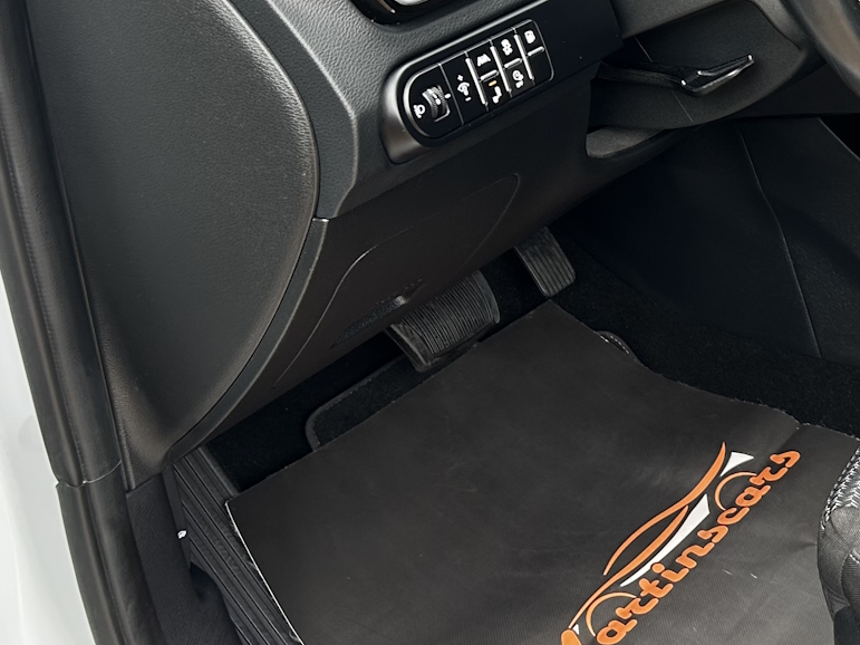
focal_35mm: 68
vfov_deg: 21.4
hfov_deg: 25.5
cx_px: 1042
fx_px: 1689
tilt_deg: -25.1
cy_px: 136
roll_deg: +0.4
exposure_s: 1/171
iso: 50
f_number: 1.5
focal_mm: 5.7
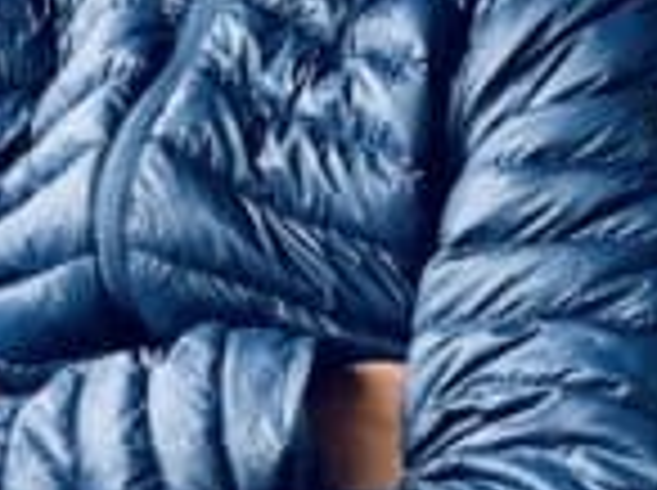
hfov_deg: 13.2
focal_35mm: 134
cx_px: -549
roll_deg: -1.2
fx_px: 2539
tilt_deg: -6.4
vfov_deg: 10.8
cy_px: -124
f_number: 1.6
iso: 40
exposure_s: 1/186
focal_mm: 5.1
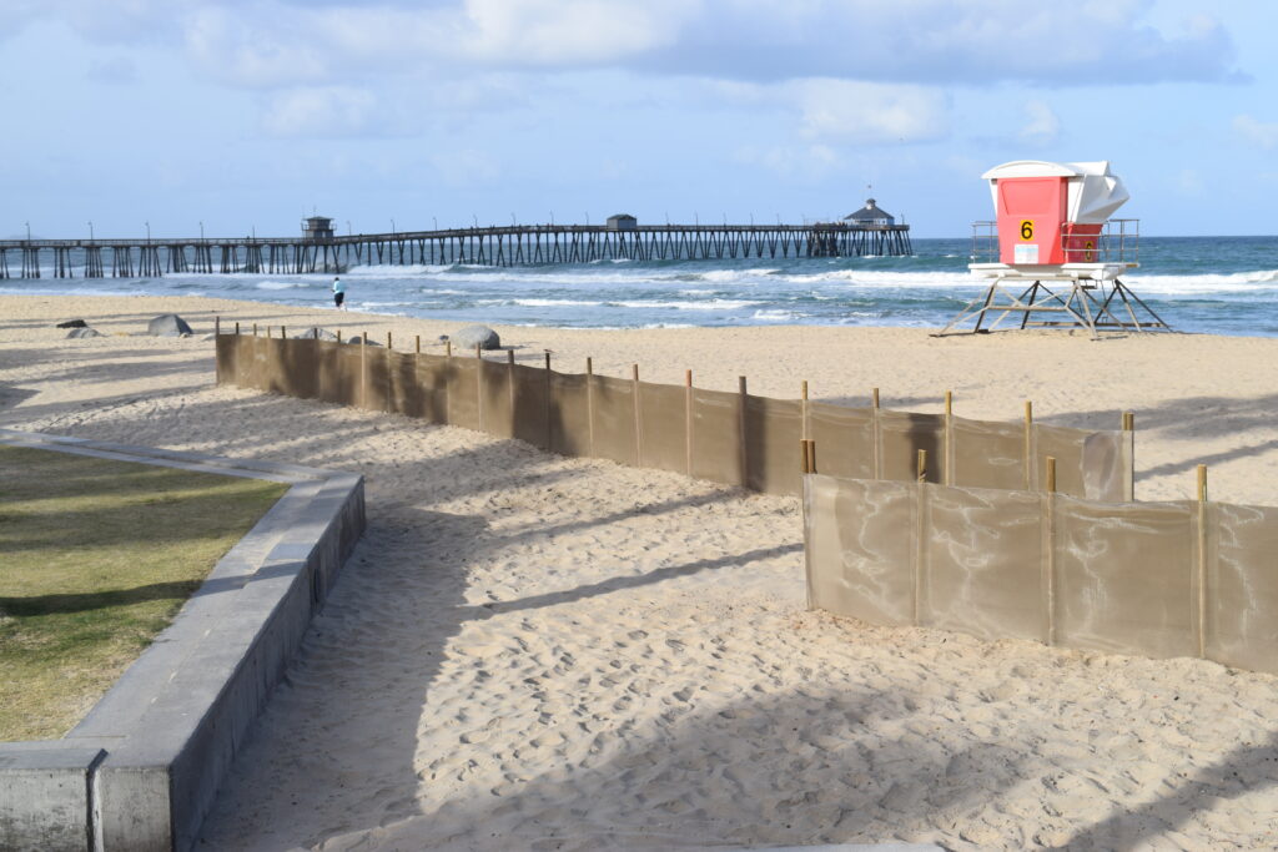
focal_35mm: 48
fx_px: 1704
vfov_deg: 28.1
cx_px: 639
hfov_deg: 41.1
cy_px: 426
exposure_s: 1/400
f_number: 10
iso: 200
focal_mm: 32
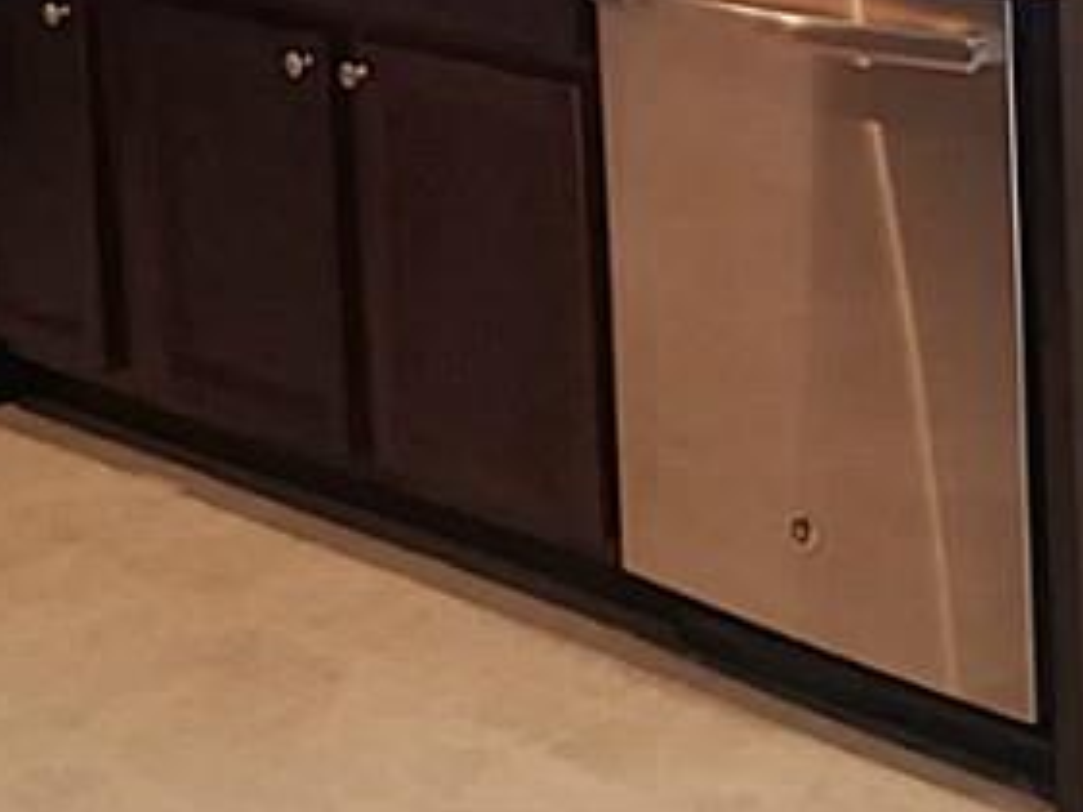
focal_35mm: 95
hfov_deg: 20.5
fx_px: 2972
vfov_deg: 14.9
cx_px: 781
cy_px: -205
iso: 160
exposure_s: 1/40
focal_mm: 4.2
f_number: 1.7
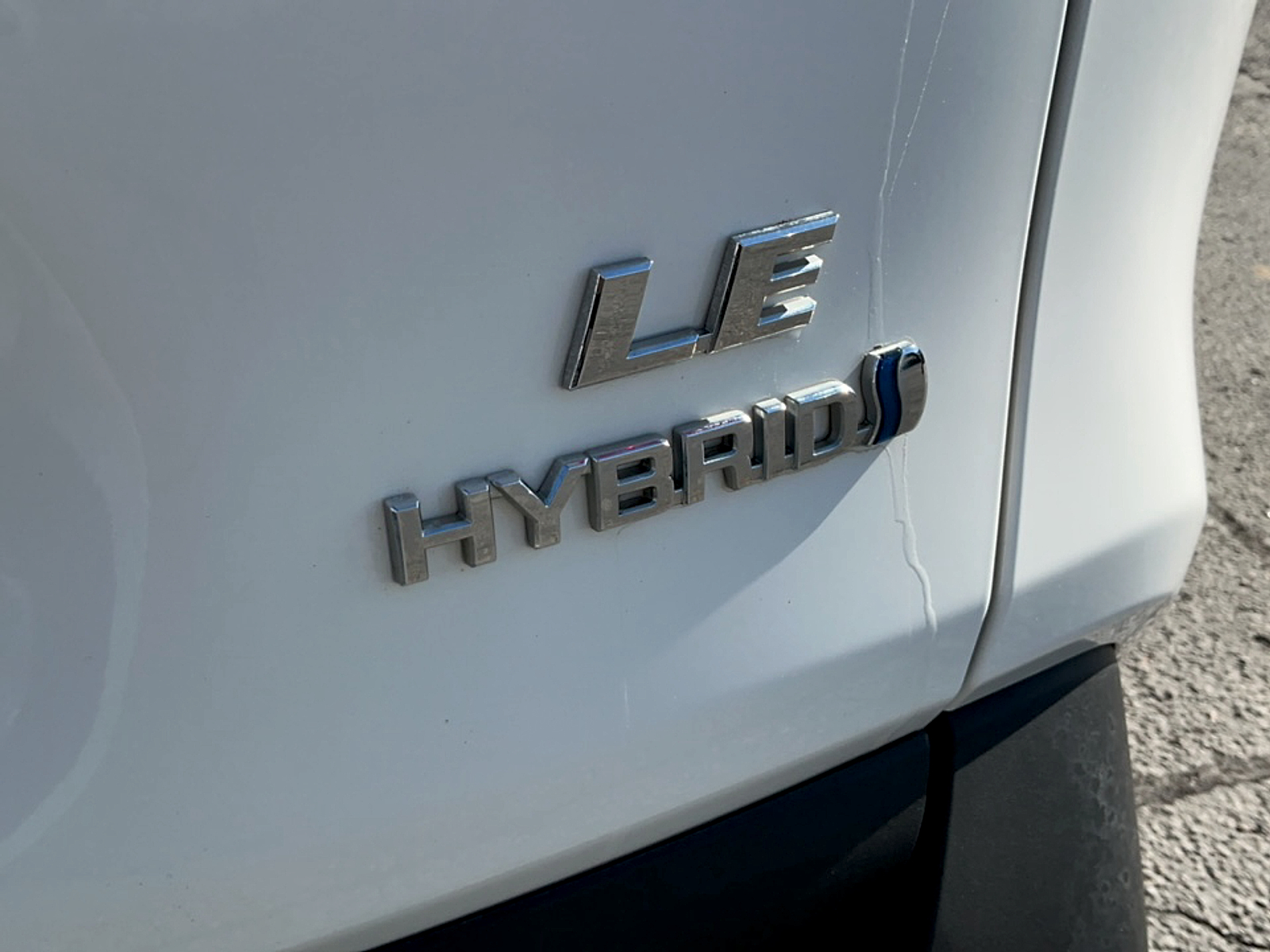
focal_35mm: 30
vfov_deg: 46.8
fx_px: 1101
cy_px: 476
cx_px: 635
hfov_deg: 60.0
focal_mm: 3
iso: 25
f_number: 1.8
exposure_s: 1/1490
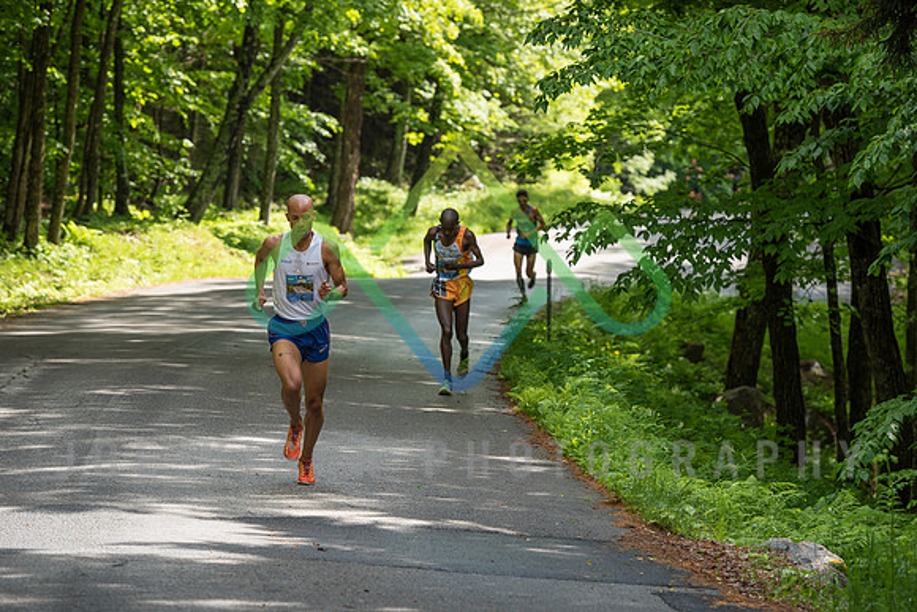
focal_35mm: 160
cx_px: 458
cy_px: 306
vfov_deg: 8.6
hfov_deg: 12.8
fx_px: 4076
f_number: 5.6
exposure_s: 1/160
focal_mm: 160
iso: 200
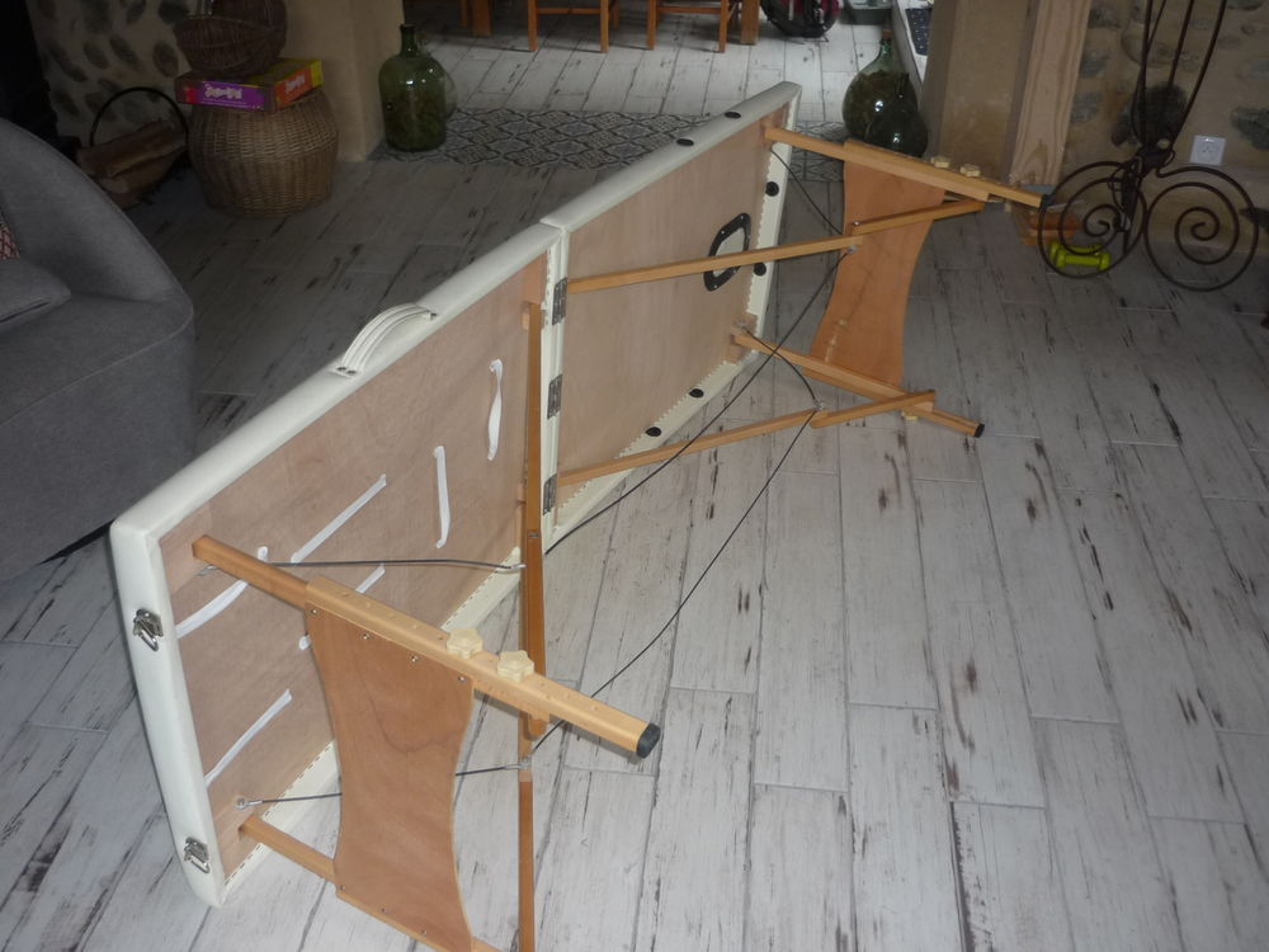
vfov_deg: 42.9
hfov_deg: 55.4
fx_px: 1210
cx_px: 634
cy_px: 476
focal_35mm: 33
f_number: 2.8
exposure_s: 1/30
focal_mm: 5.5
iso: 125
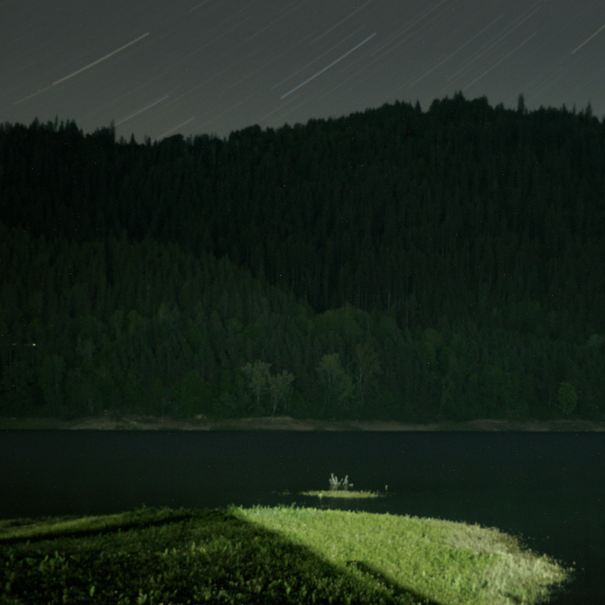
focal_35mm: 82
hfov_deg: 21.1
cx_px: 387
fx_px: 1621
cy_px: 303
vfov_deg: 21.1
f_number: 11
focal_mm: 64
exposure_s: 1262
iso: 200
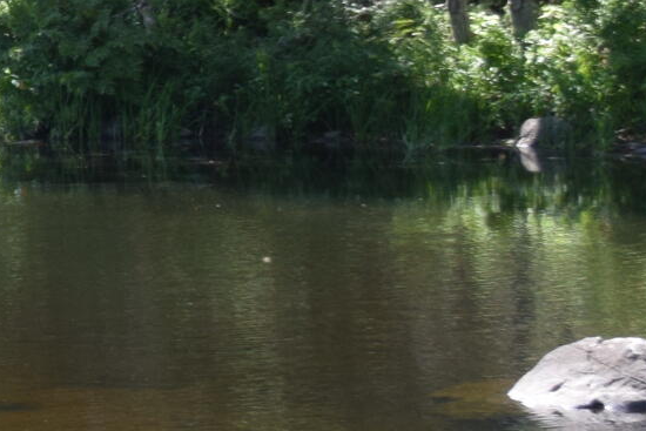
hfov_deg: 8.3
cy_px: 130
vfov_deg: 6.2
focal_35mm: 221
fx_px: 3962
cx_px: -1064
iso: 400
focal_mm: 27
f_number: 8
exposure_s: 1/250
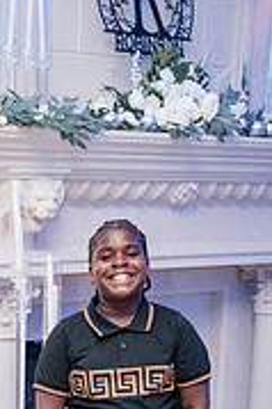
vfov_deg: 21.5
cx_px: -7
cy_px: 494
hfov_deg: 15.2
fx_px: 999
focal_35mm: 88
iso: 4000
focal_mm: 35
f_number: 4
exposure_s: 1/250
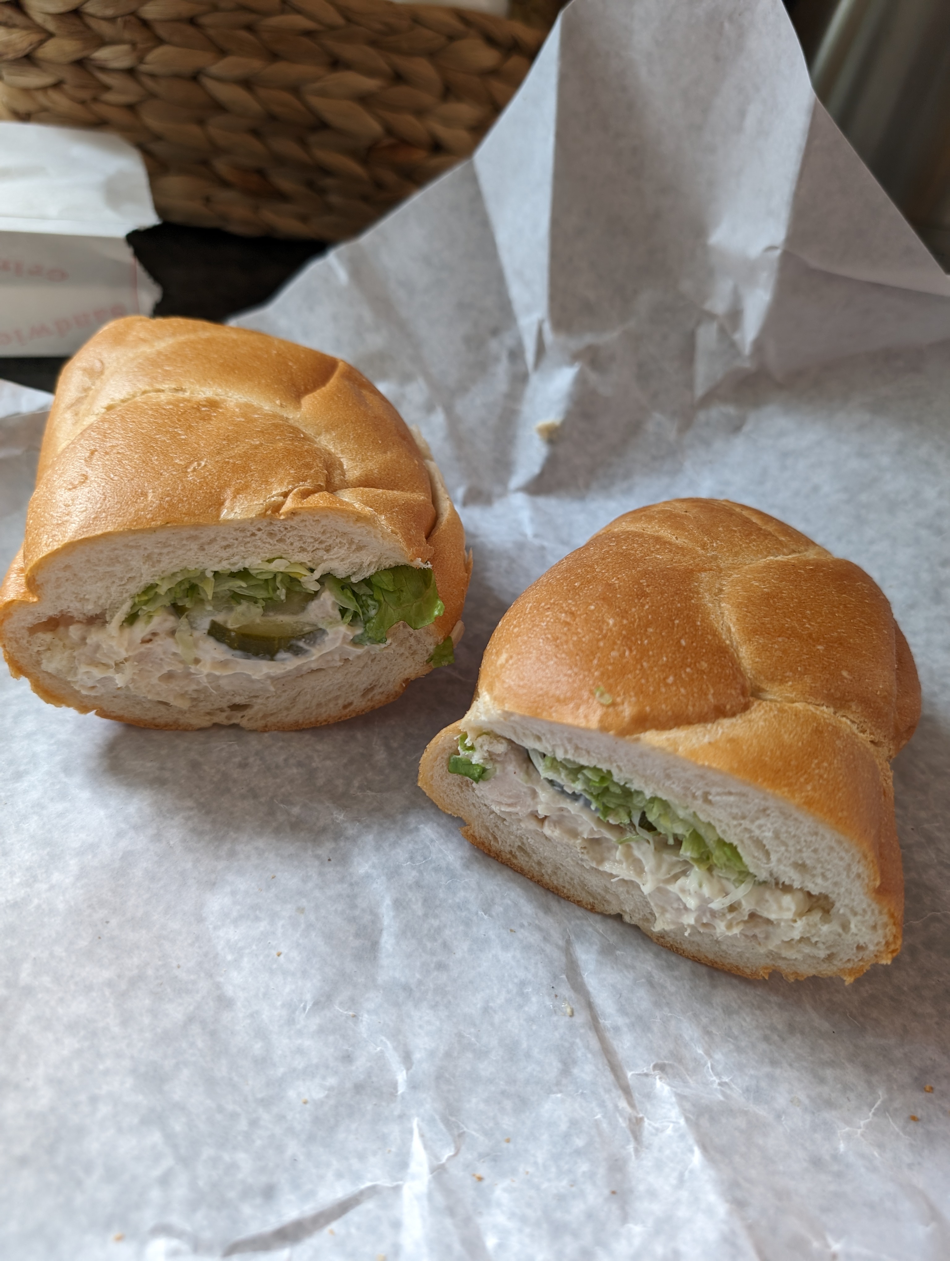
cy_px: 630
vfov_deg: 71.5
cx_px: 475
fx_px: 876
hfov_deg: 56.9
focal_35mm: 24
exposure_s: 1/26.6
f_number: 1.68
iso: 167
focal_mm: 6.9
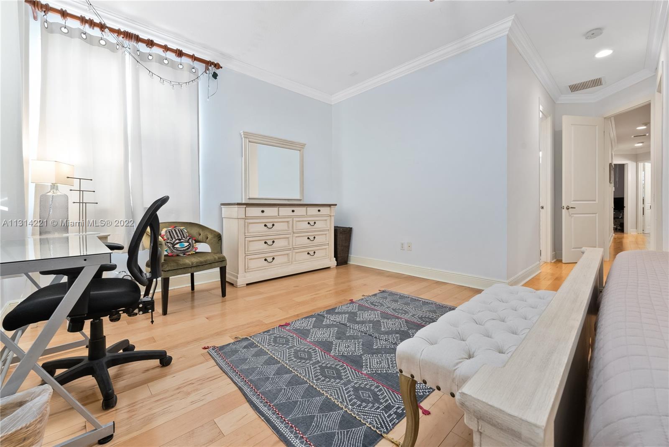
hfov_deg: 104.2
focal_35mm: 14
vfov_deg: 81.3
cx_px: 334
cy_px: 224
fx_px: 260
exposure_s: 1.3
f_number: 11
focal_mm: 14
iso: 100
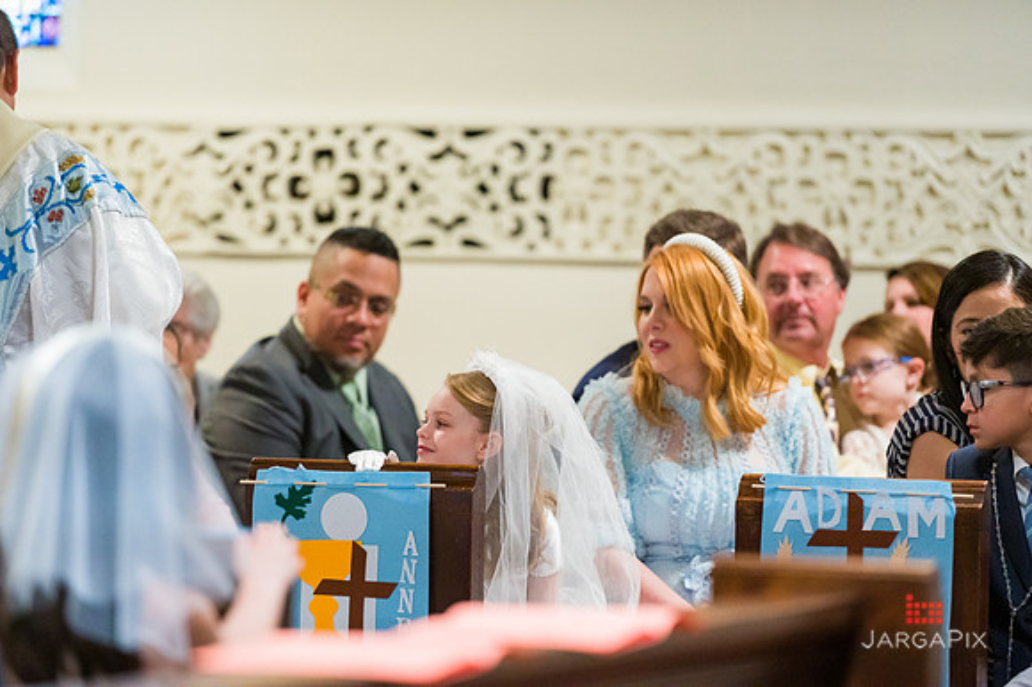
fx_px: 5730
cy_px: 344
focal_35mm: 200
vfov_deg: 6.9
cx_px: 516
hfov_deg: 10.3
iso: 6400
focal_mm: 200
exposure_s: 1/200
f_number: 3.2
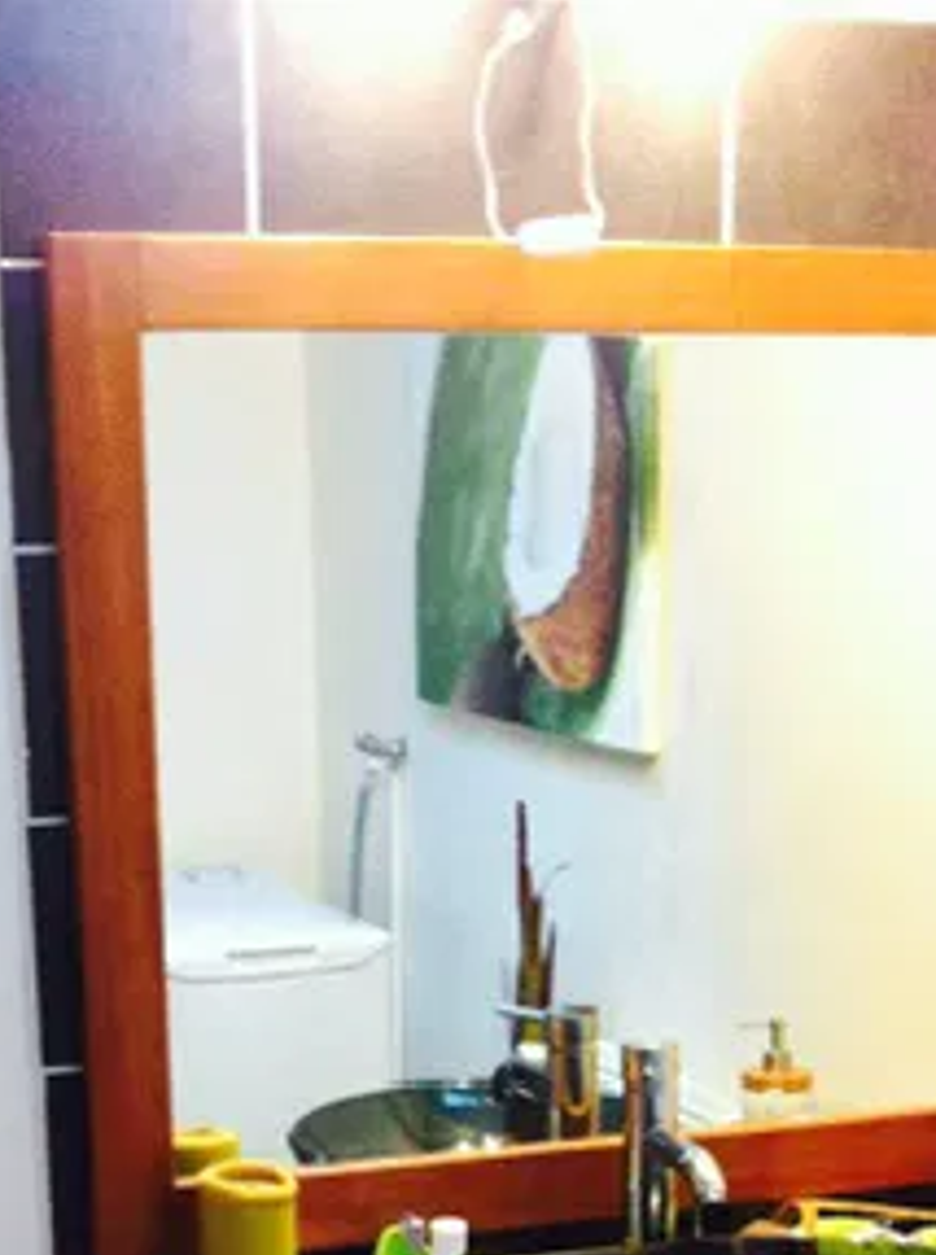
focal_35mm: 78
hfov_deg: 18.8
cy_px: 1395
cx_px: 411
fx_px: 2823
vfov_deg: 23.5
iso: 250
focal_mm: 3.85
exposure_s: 1/17
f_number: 2.8
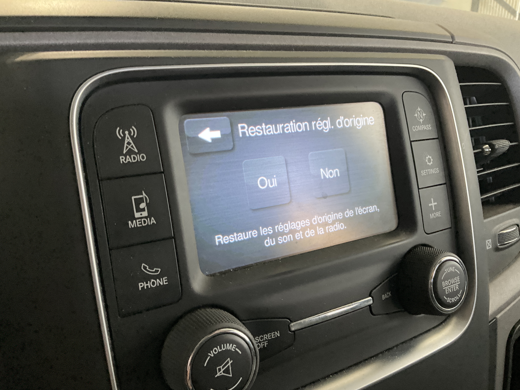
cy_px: 195
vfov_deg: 48.2
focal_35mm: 29
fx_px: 436
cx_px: 260
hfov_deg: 61.7
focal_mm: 3
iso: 200
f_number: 1.8
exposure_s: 1/60
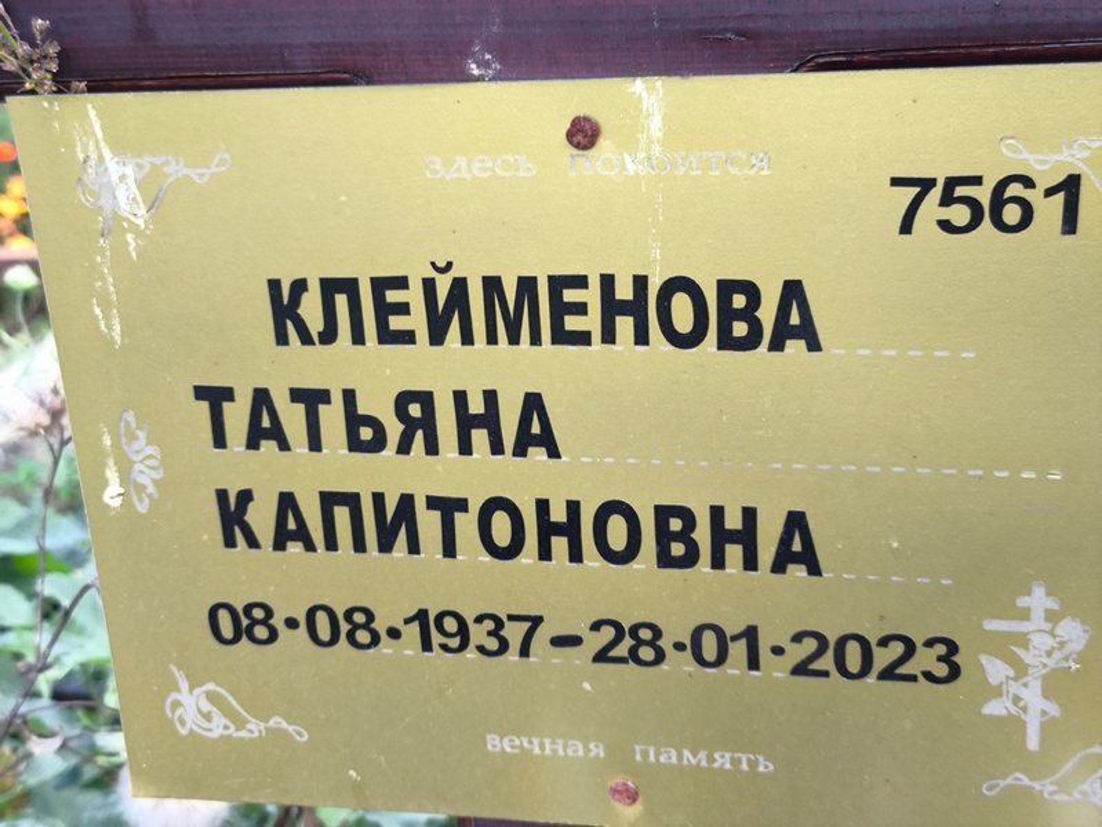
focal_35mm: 50
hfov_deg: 38.2
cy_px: 414
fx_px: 1592
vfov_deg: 29.1
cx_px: 551
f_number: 1.7
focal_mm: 4.71
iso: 50
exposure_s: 1/60
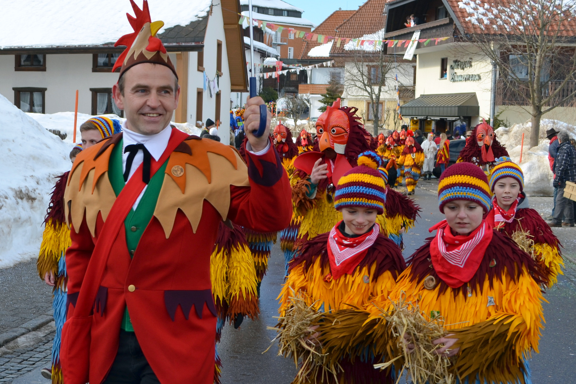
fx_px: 624
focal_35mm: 39
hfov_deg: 49.5
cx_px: 288
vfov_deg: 34.2
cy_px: 192
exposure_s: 1/200
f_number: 7.1
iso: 100
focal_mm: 26
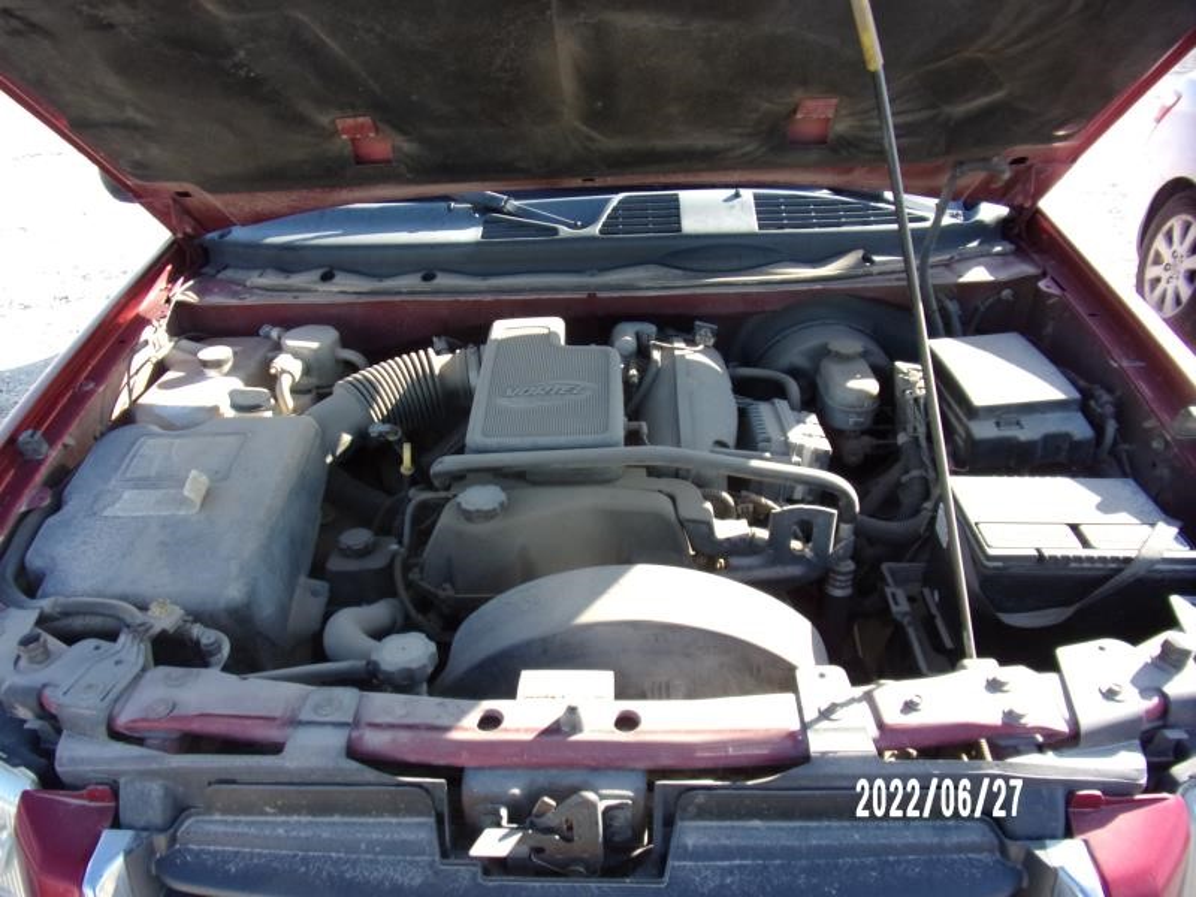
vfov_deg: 56.8
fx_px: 829
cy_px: 448
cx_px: 598
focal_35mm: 24
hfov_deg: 71.6
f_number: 3.3
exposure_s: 1/180
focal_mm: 4.3
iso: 80
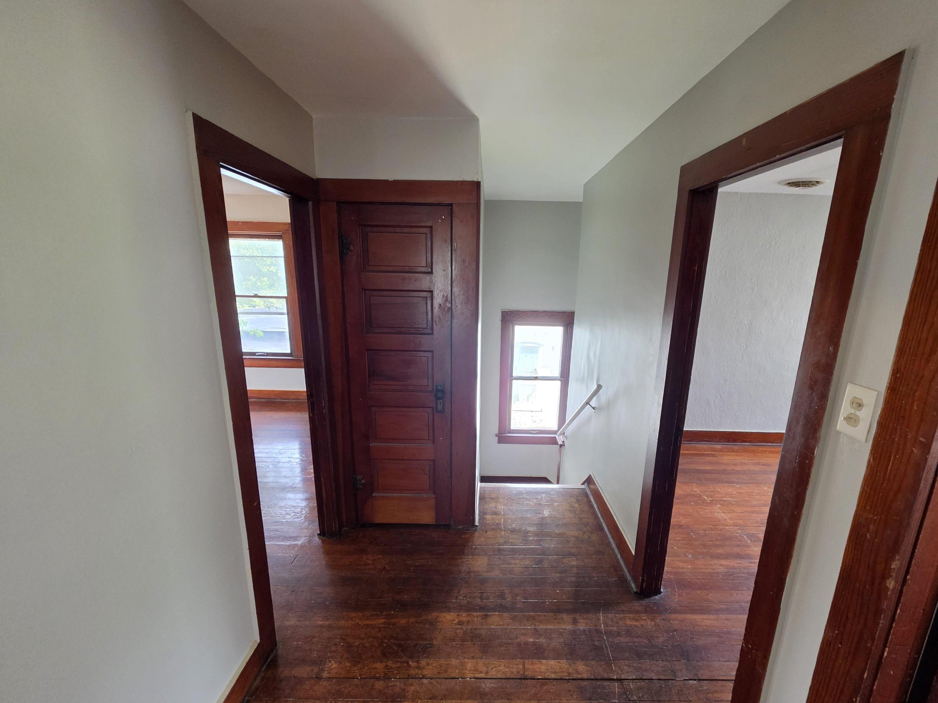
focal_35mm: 14
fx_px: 379
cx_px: 492
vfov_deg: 85.6
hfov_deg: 102.0
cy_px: 370
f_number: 1.9
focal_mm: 2.2
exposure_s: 1/60
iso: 200
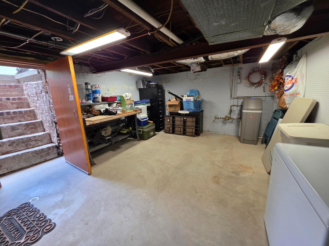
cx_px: 164
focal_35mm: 13
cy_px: 123
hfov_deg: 106.2
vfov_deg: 89.9
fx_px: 124
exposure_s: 1/120
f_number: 1.9
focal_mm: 2.2
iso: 100
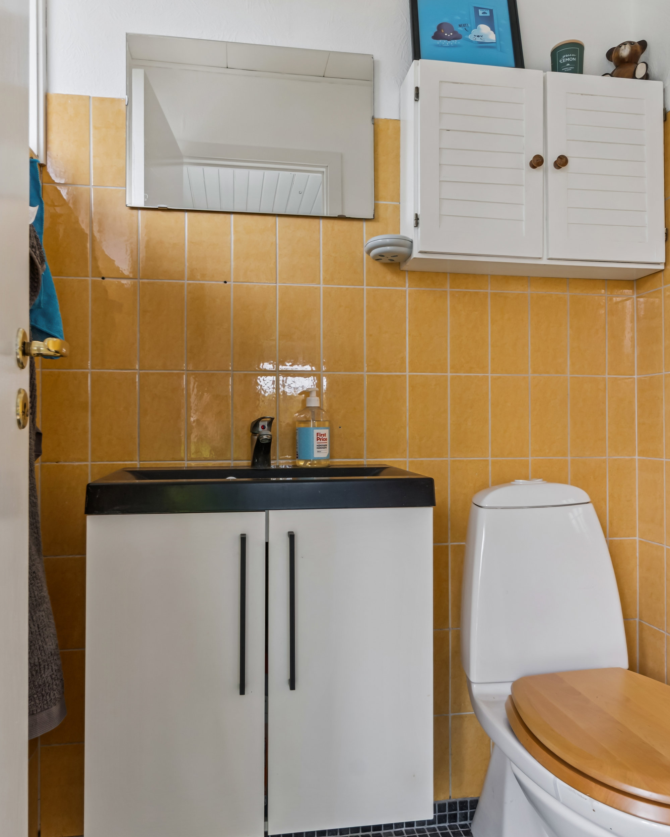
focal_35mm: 26
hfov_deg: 54.4
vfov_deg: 65.5
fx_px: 652
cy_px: 417
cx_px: 336
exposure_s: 1/10
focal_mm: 15.5
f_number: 8
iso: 200
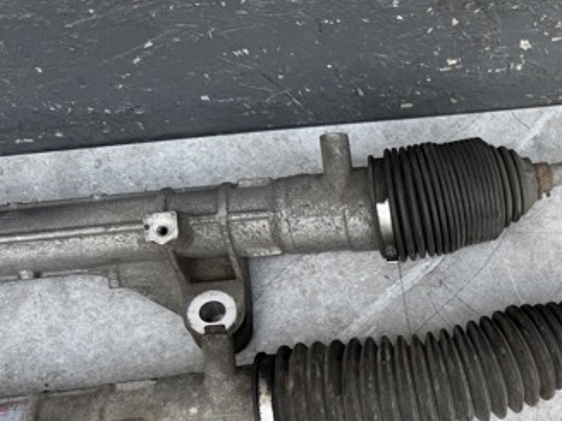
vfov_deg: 29.7
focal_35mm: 47
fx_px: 763
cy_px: 371
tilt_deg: -75.5
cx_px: 504
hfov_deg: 37.8
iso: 64
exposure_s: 1/230
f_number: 1.78
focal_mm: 6.76
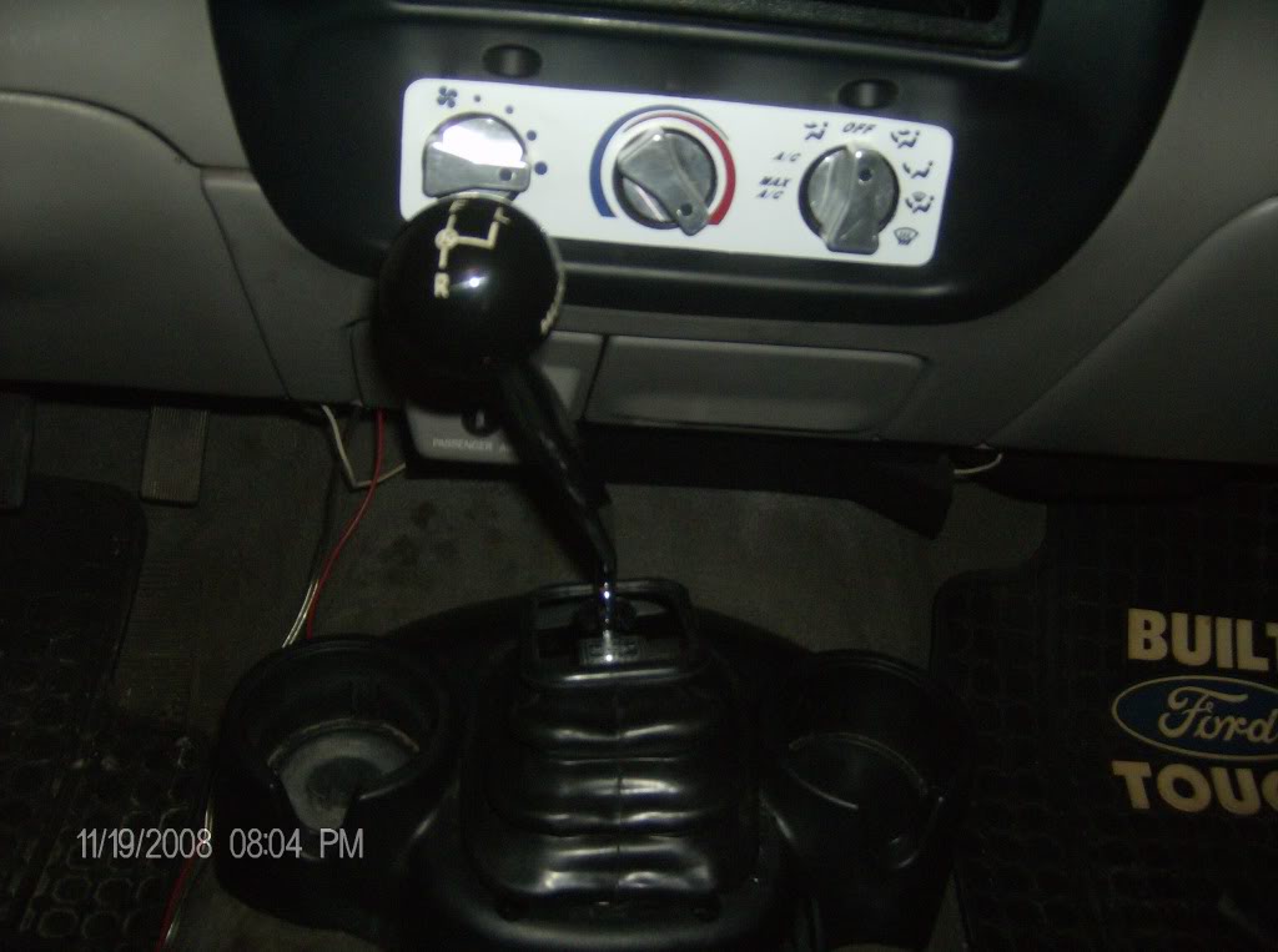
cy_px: 476
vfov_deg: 39.5
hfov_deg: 51.5
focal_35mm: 36
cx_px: 639
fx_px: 1326
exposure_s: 1/60
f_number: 2.8
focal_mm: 6
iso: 200
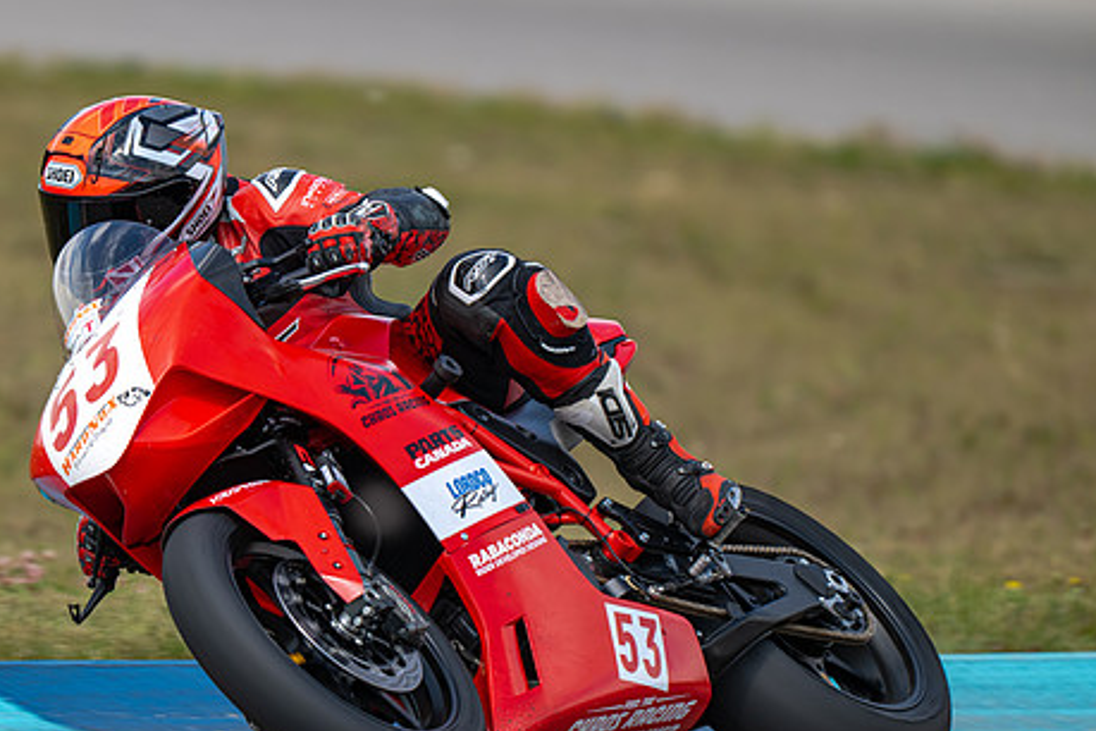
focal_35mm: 758
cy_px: 443
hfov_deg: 2.7
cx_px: 425
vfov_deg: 1.8
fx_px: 23075
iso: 220
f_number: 6.3
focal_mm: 600
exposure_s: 1/800
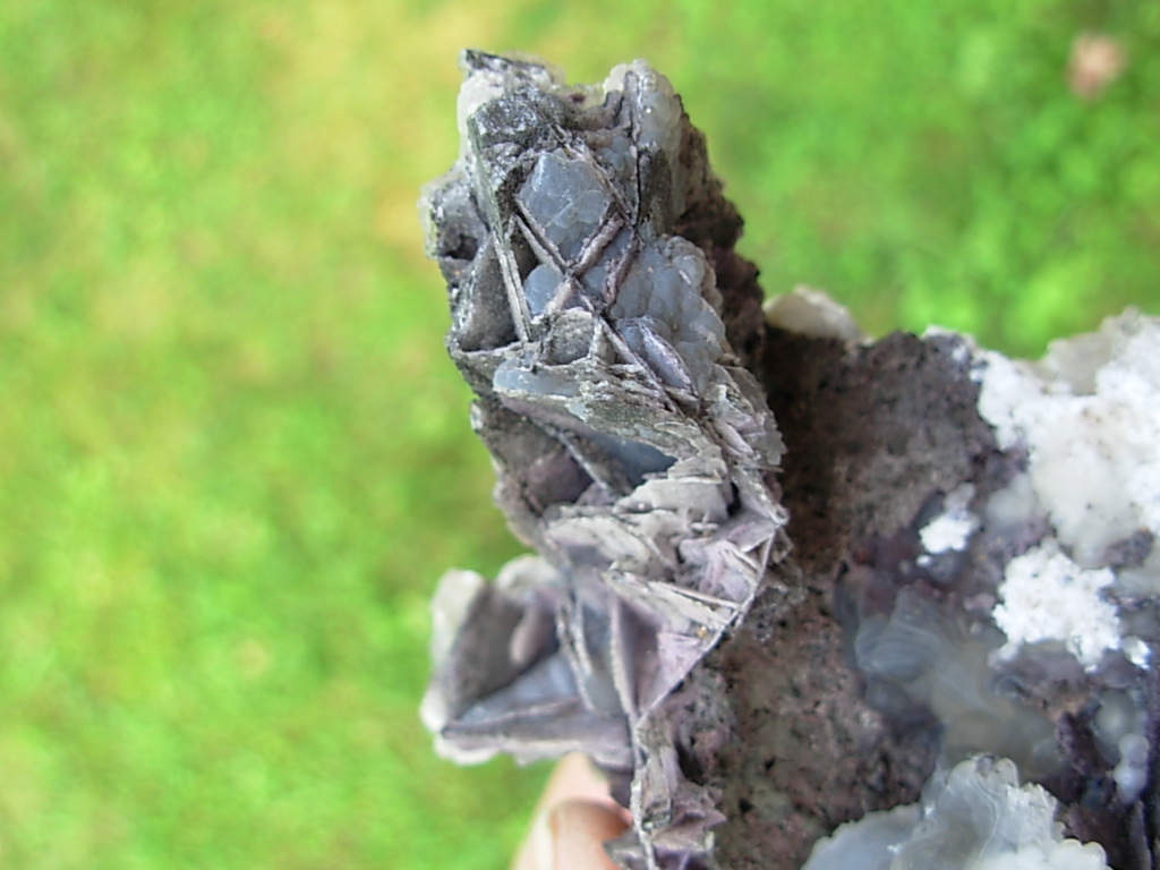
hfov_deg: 49.0
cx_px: 580
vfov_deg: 37.7
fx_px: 1273
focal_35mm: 38
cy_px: 435
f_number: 2.9
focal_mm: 6.3
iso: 50
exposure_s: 1/83
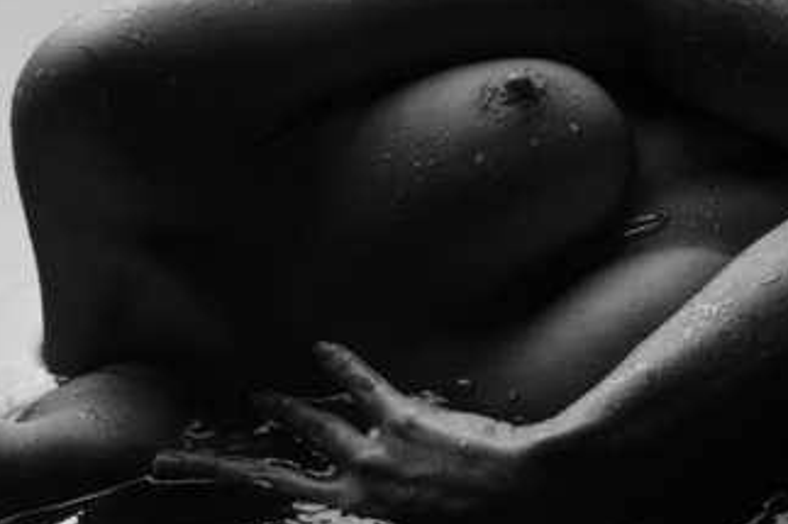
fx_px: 2844
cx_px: 381
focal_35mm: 130
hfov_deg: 15.8
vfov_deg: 10.5
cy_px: 244
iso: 1600
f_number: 8
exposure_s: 1/100
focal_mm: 70
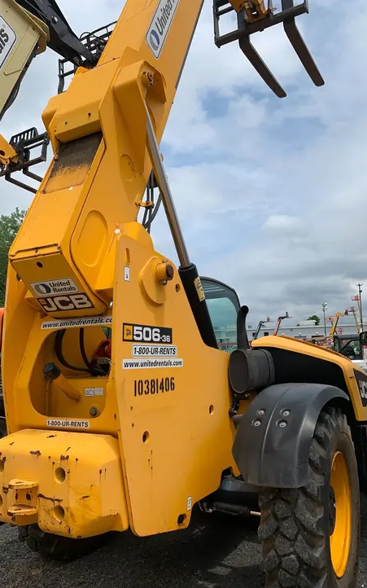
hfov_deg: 44.5
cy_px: 294
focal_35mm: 28
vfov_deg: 66.5
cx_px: 174
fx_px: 448
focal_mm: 4.25
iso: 25
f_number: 1.8
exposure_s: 1/4464
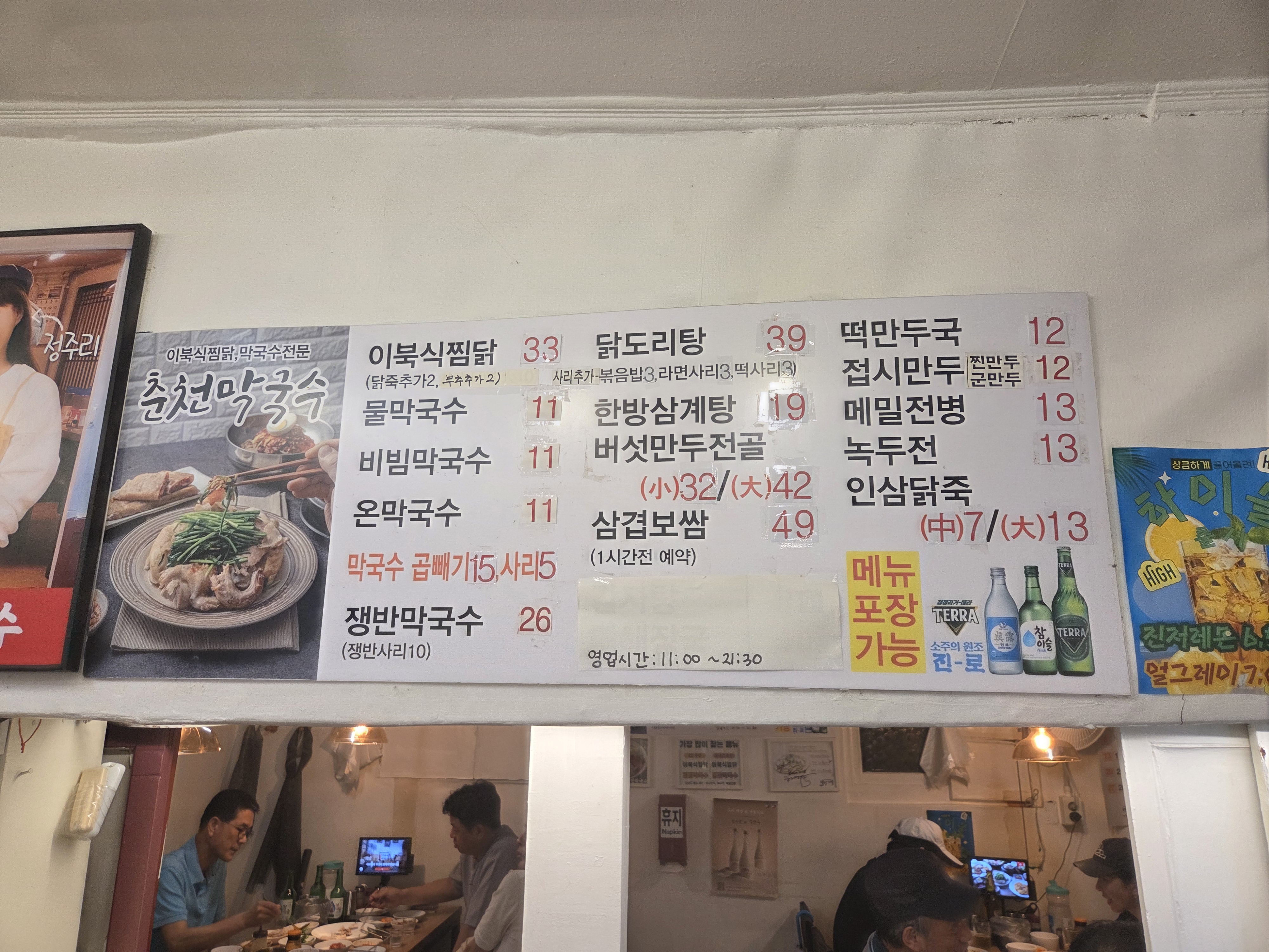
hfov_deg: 73.9
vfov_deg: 58.9
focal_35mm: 23
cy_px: 476
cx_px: 634
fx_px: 843
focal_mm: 5.4
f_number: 1.8
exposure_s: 1/120
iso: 160
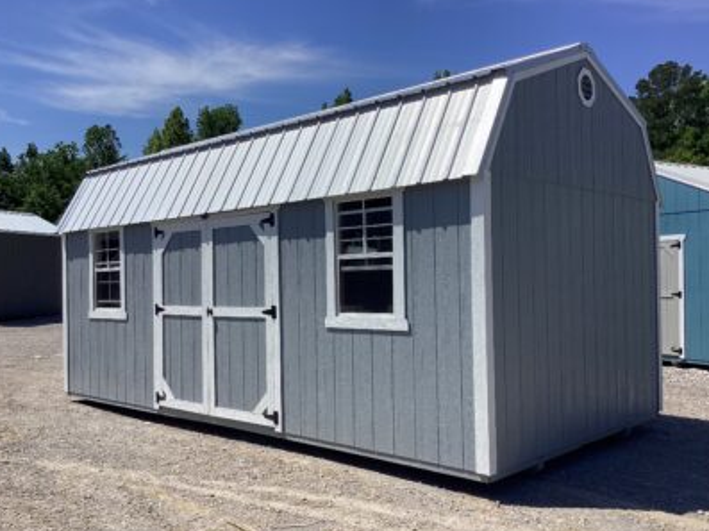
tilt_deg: -4.9
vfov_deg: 41.7
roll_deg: -0.6
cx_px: 338
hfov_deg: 54.0
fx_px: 696
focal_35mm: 34
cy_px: 275
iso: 25
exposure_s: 1/2551
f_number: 2.4
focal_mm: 3.3
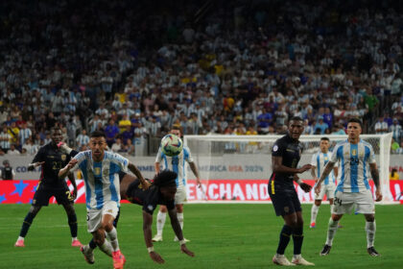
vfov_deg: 6.9
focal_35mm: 200
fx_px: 2239
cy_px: 134
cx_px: 202
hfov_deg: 10.3
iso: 6400
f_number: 5.6
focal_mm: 200
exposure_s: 1/1000
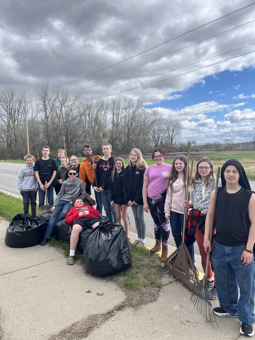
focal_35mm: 26
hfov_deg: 53.1
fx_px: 255
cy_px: 170
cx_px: 128
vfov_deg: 67.3
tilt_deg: -4.3
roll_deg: +2.3
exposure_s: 1/1890
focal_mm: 5.1
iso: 50
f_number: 1.6
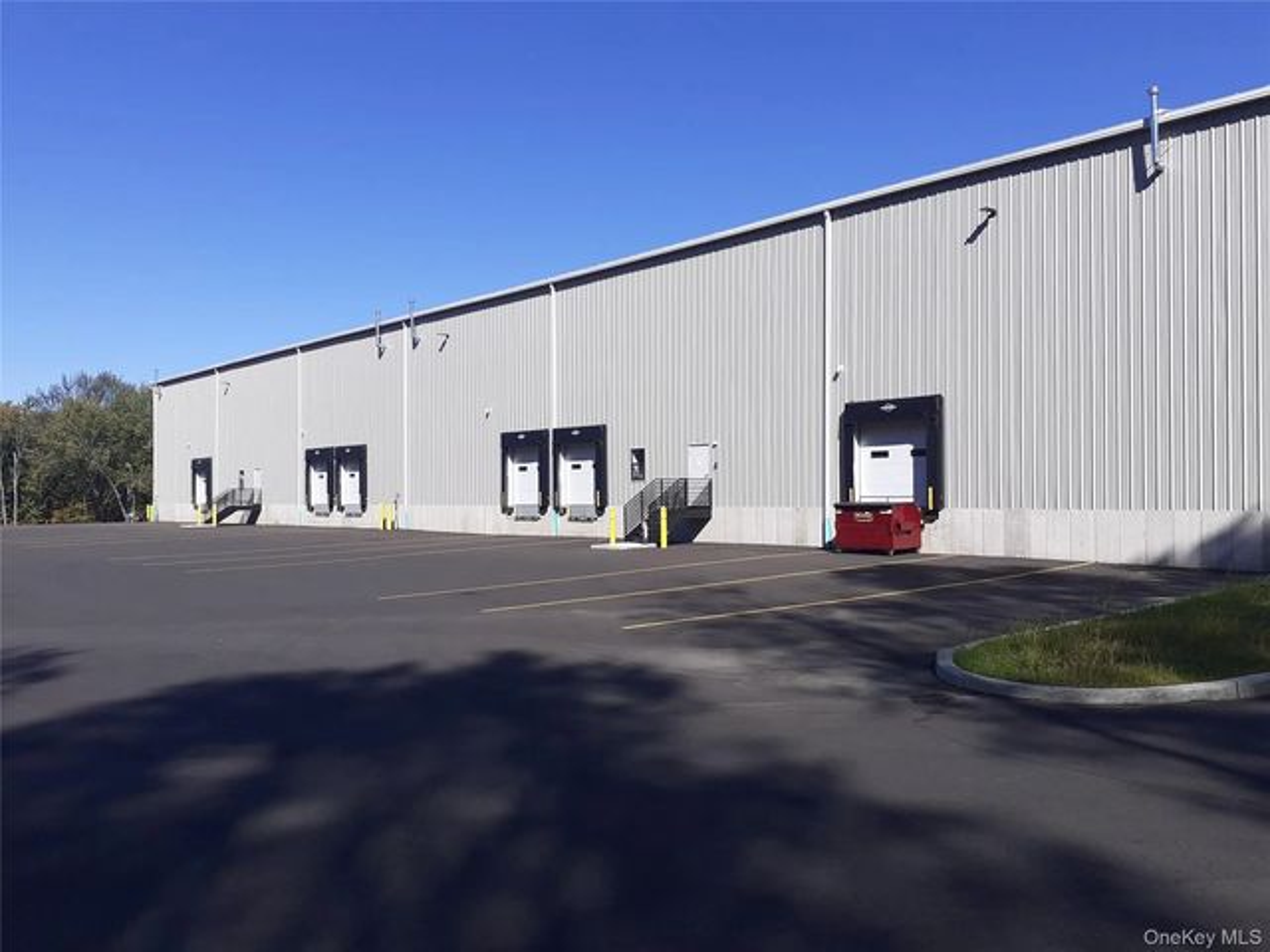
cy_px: 476
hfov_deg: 65.3
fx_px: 991
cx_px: 635
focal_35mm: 27
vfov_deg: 51.4
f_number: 1.9
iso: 40
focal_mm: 3.6
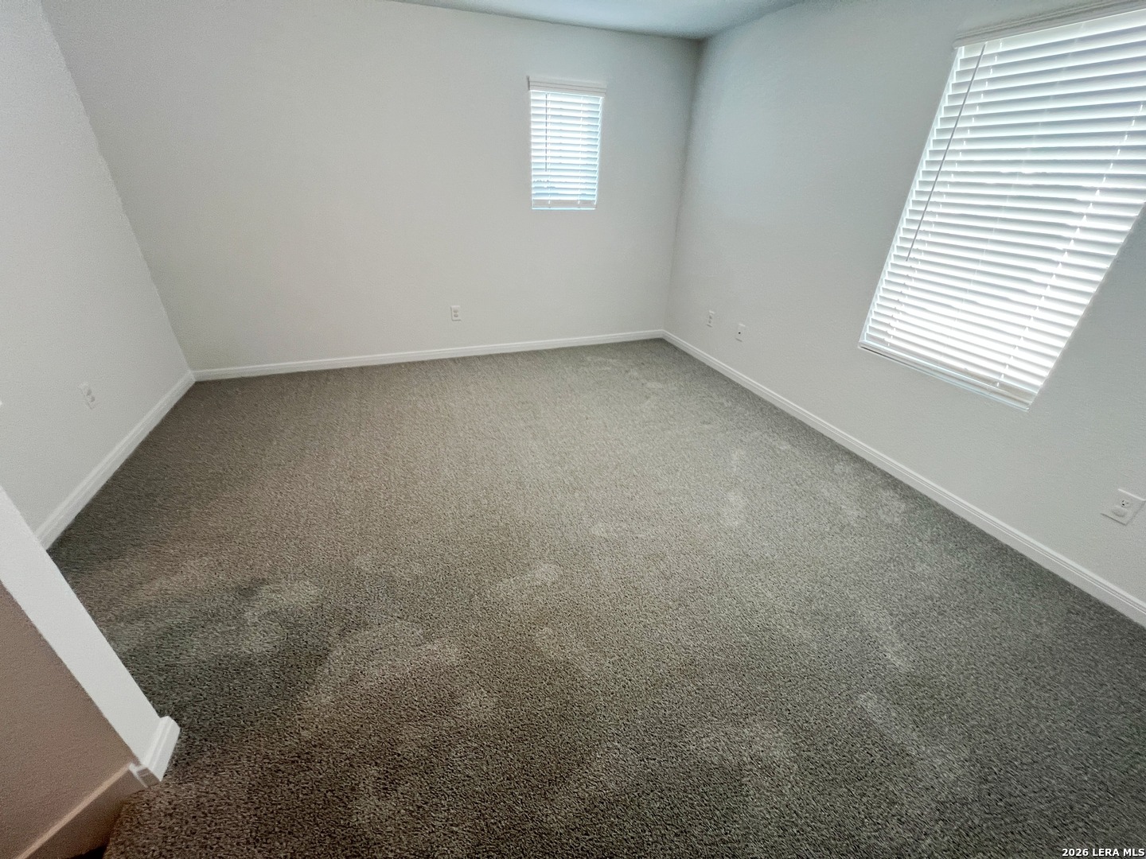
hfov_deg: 106.2
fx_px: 430
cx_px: 573
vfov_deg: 89.9
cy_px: 430
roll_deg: -2.5
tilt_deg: -29.3
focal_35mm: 13
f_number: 1.8
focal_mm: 1.57
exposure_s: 1/120
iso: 250
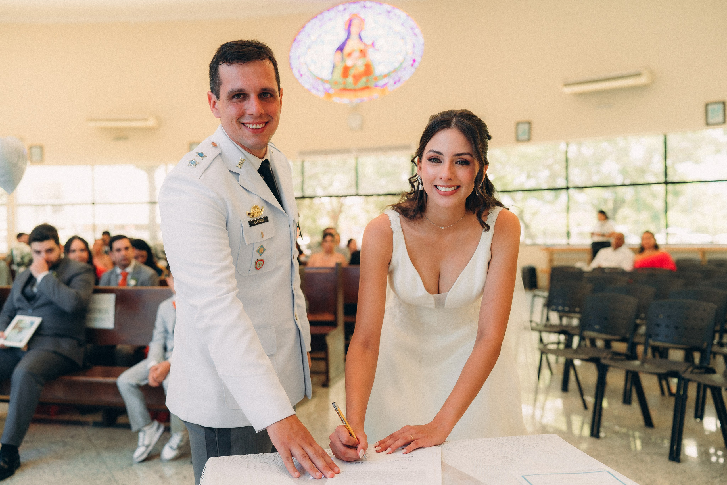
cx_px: 364
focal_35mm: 35
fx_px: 707
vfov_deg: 37.9
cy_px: 242
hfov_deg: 54.4
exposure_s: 1/400
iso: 640
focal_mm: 35
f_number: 2.8
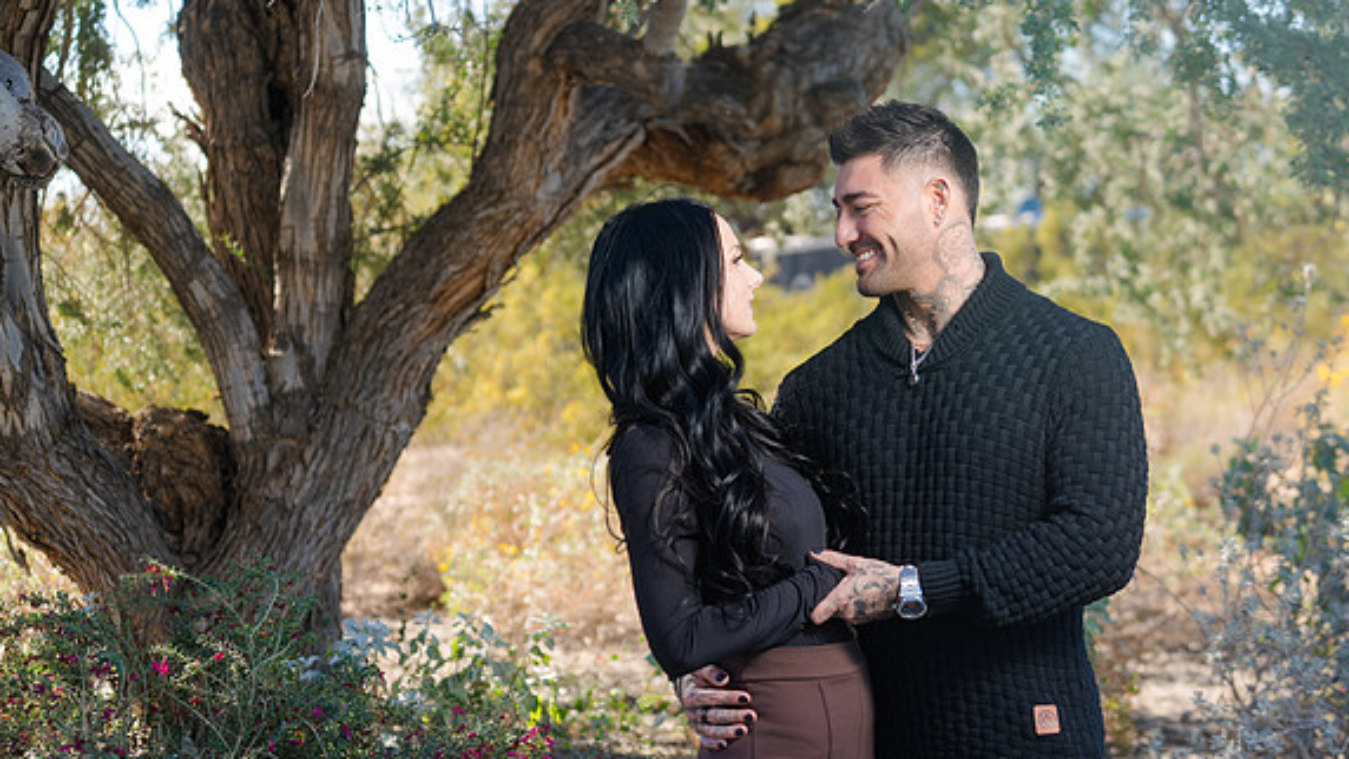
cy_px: 400
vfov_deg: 14.1
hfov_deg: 24.7
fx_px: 3077
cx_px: 672
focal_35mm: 86
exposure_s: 1/250
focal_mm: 81
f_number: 4.5
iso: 100
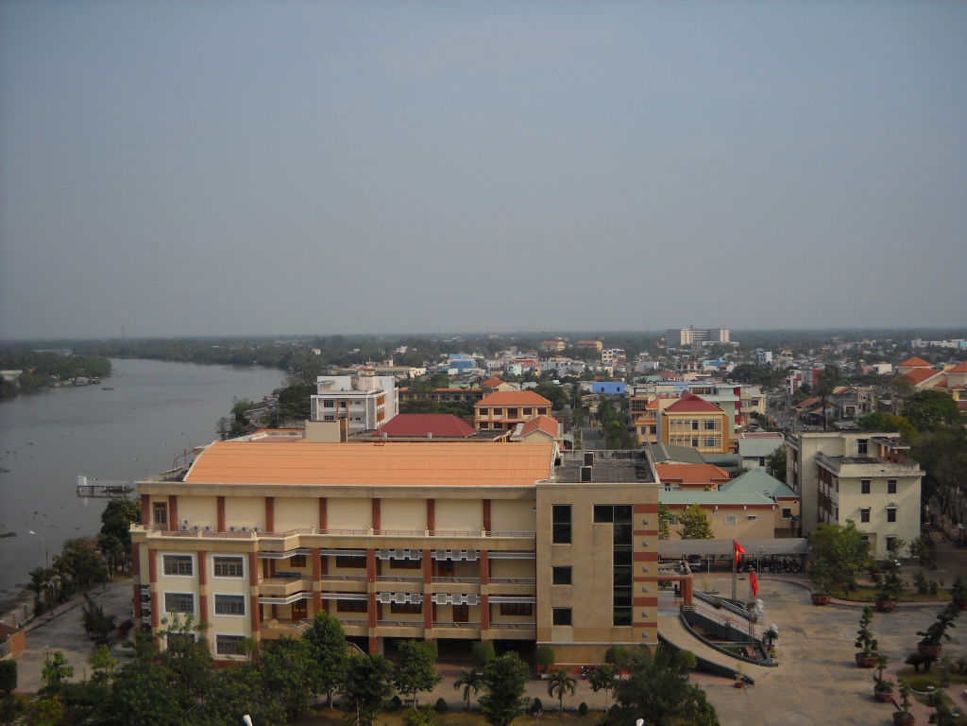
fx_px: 1145
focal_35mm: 41
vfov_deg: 35.1
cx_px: 484
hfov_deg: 45.8
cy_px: 363
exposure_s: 1/402
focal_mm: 6.72
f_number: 5.5
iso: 64
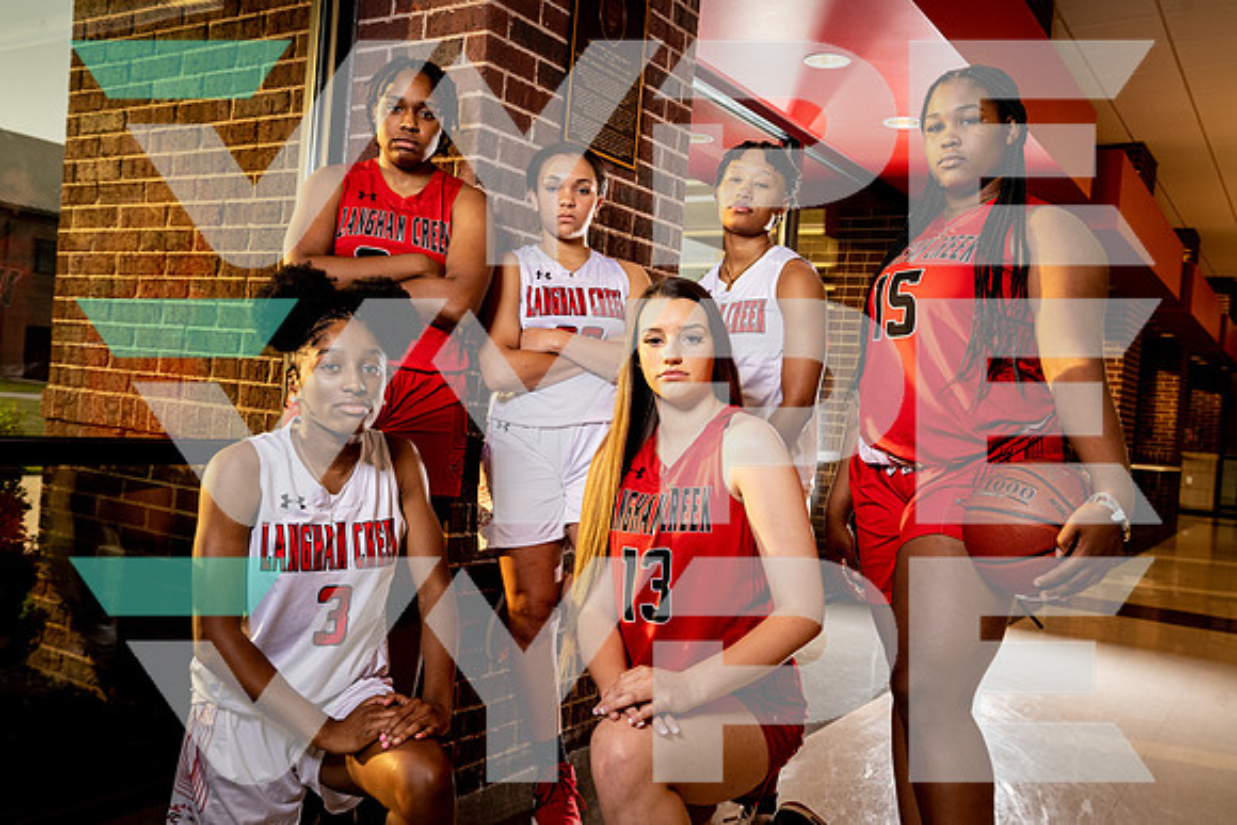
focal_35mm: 32
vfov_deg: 41.1
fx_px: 1100
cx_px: 618
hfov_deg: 58.7
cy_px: 412
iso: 800
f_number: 6.3
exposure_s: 1/250
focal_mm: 32
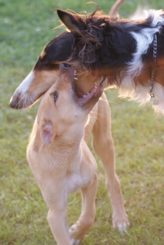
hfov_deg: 13.0
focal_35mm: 105
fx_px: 717
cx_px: 82
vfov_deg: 19.5
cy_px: 122
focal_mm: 70
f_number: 4
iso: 400
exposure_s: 1/250
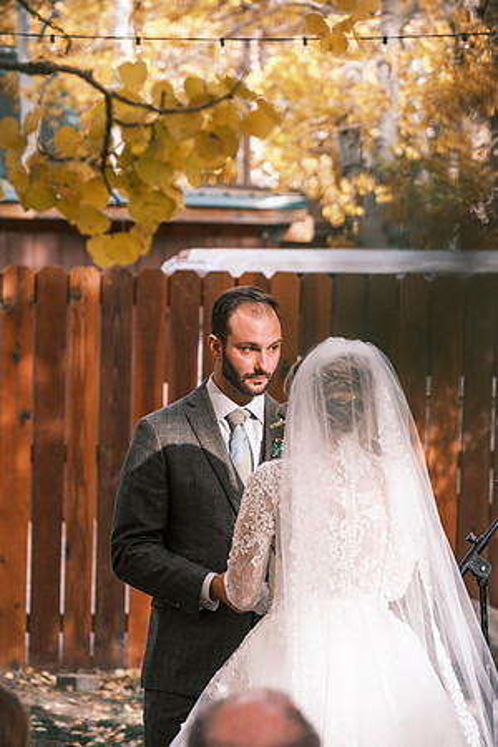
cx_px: 249
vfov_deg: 12.4
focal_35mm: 166
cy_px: 374
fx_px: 3444
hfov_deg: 8.3
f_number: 4.5
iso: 400
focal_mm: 110.6
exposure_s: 1/500
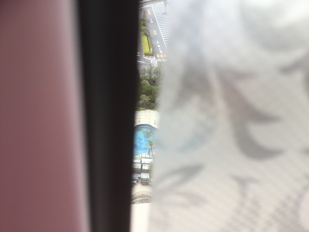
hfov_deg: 58.4
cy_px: 116
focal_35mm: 31
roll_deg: -4.1
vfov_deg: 45.4
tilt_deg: -32.0
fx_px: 277
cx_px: 154
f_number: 2.4
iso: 25
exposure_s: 1/286
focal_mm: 3.3
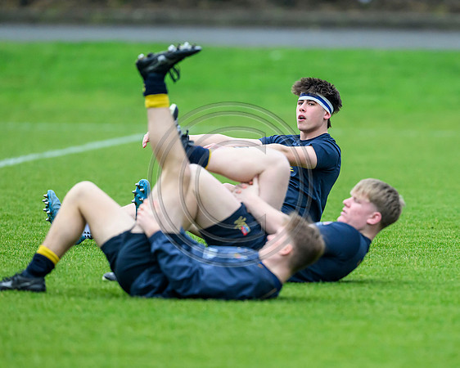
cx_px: 359
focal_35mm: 586
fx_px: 7978
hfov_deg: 3.3
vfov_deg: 2.6
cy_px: 239
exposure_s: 1/2500
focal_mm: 400
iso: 3200
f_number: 3.5
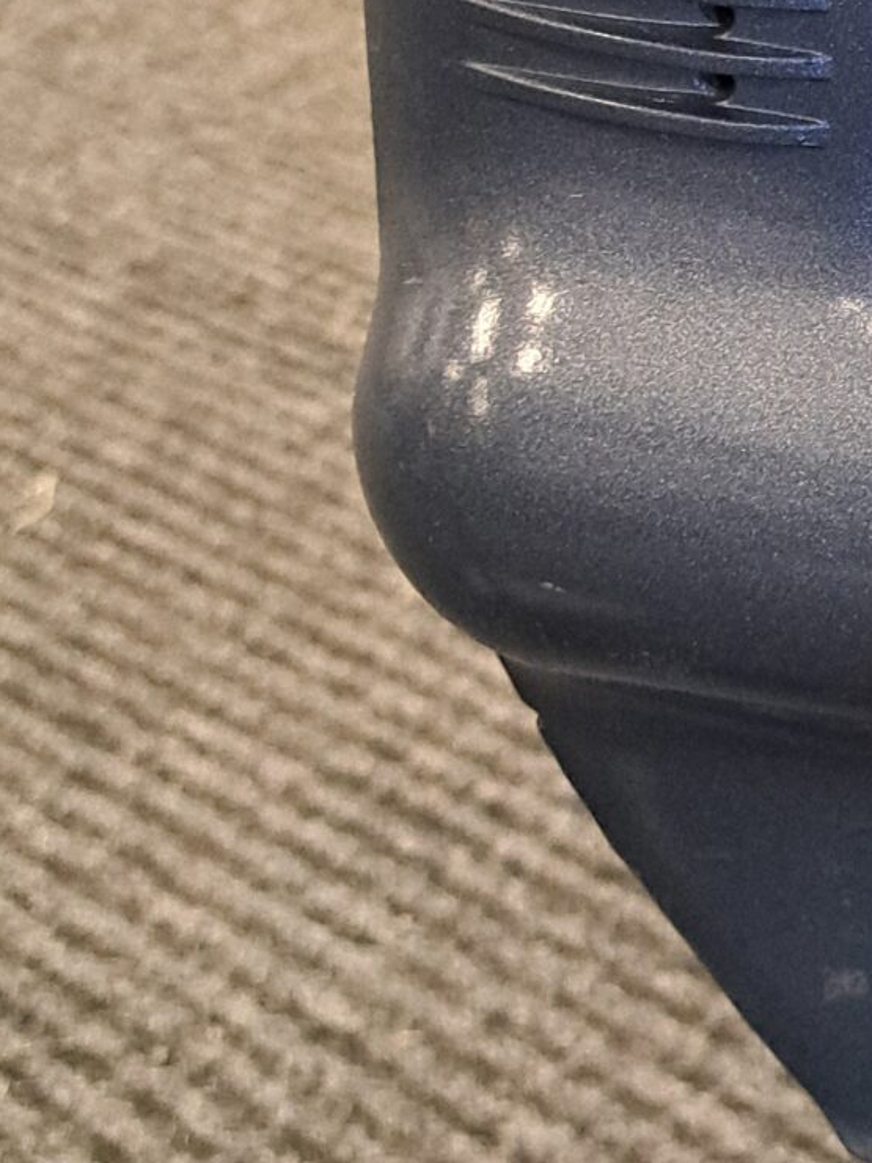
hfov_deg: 16.3
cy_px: -19
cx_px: 1303
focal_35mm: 83
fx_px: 2788
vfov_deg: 22.6
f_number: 1.8
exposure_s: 1/50
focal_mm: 5.23
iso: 400
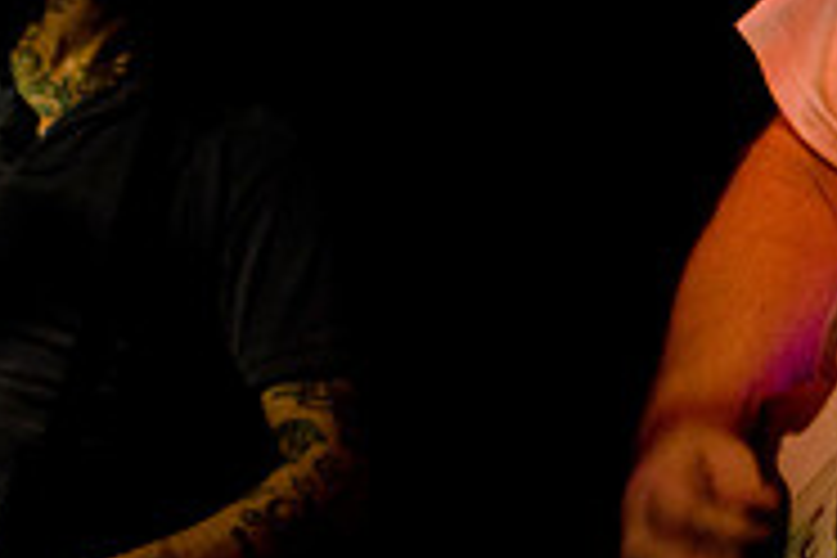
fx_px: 5208
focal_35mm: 224
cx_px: 558
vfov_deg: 6.1
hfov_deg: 9.2
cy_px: -106
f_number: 2.8
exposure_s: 1/80
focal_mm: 48
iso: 1600
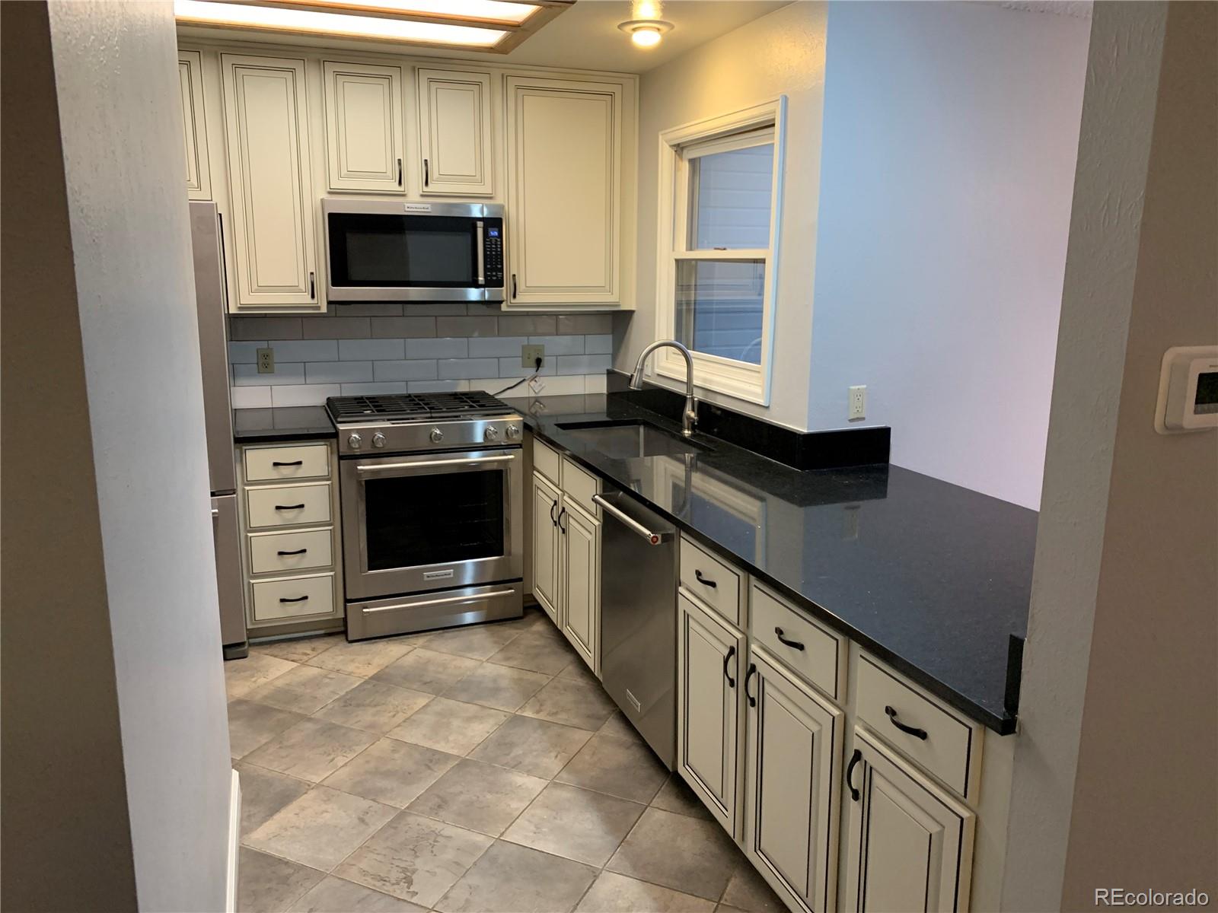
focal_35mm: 26
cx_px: 609
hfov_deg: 67.3
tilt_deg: -10.2
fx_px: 915
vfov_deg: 53.1
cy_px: 456
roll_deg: -1.1
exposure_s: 1/60
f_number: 1.8
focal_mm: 4.25
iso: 200
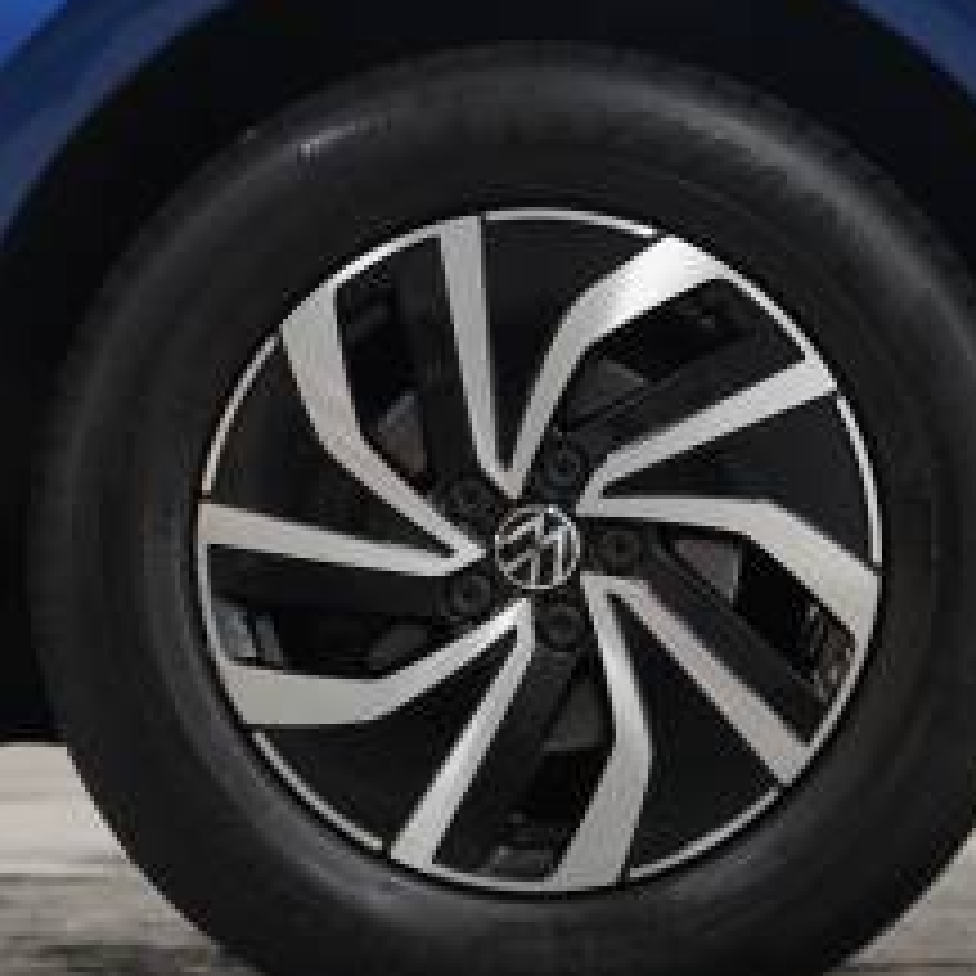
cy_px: 274
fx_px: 4410
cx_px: 283
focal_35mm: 138
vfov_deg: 12.6
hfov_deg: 12.6
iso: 1600
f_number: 3.2
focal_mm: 55.1
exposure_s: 1/160
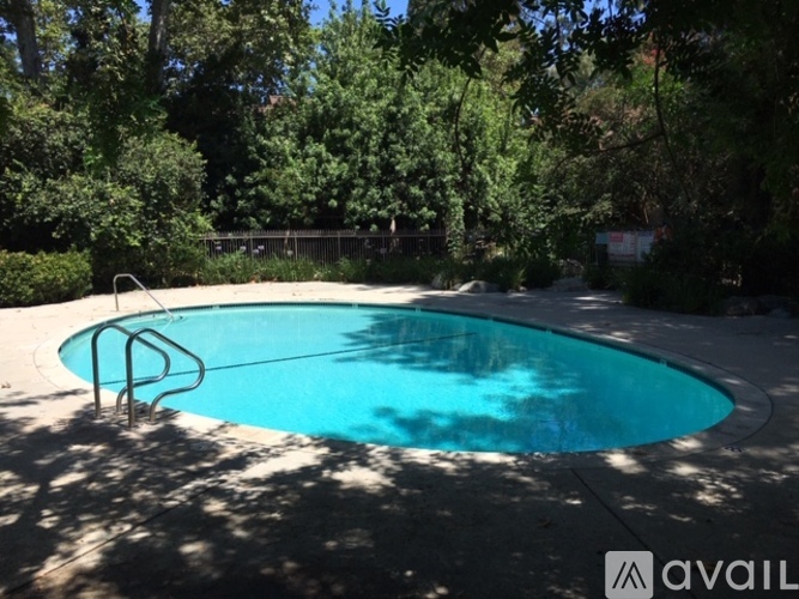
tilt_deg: -5.7
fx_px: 669
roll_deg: +1.1
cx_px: 400
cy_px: 300
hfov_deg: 61.7
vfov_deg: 48.2
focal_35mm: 29
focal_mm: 4.15
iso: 25
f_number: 2.2
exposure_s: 1/2564
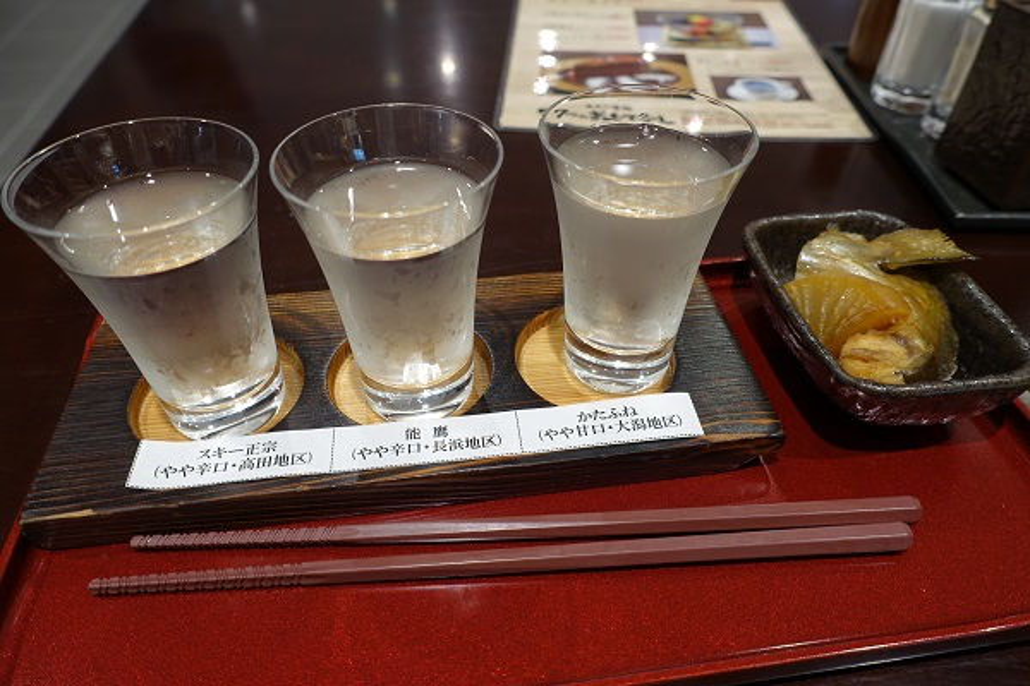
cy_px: 343
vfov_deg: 53.1
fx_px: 687
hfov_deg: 73.7
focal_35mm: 24
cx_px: 515
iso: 125
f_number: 2.8
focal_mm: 8.8
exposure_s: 1/30
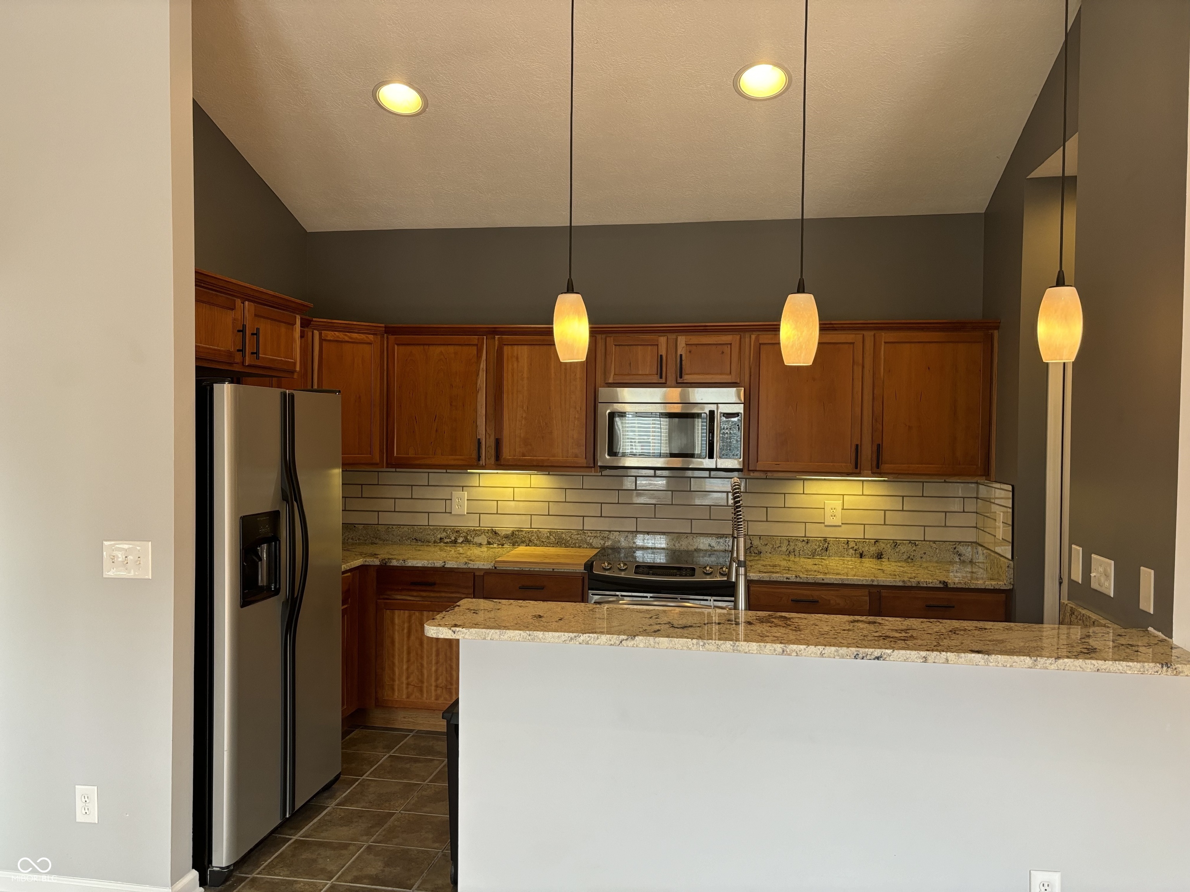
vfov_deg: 53.1
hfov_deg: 67.3
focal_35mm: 26
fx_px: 894
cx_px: 595
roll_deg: -1.3
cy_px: 446
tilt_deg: -1.3
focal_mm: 5.96
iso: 125
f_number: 1.6
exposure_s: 1/120
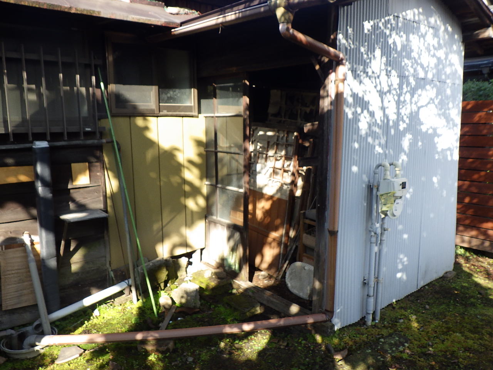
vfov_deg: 49.7
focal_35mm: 28
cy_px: 185
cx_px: 246
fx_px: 399
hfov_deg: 63.4
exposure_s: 1/160
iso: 125
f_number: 4.2
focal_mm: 5
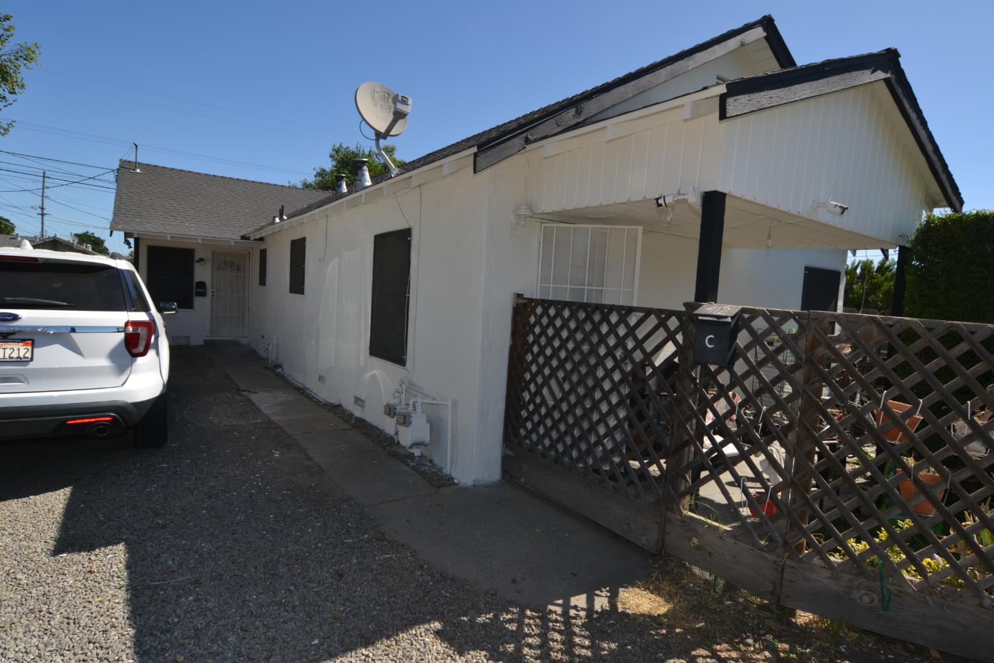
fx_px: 497
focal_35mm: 18
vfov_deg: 67.4
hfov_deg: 90.0
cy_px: 332
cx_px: 497
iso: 100
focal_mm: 12
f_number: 9
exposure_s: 1/200
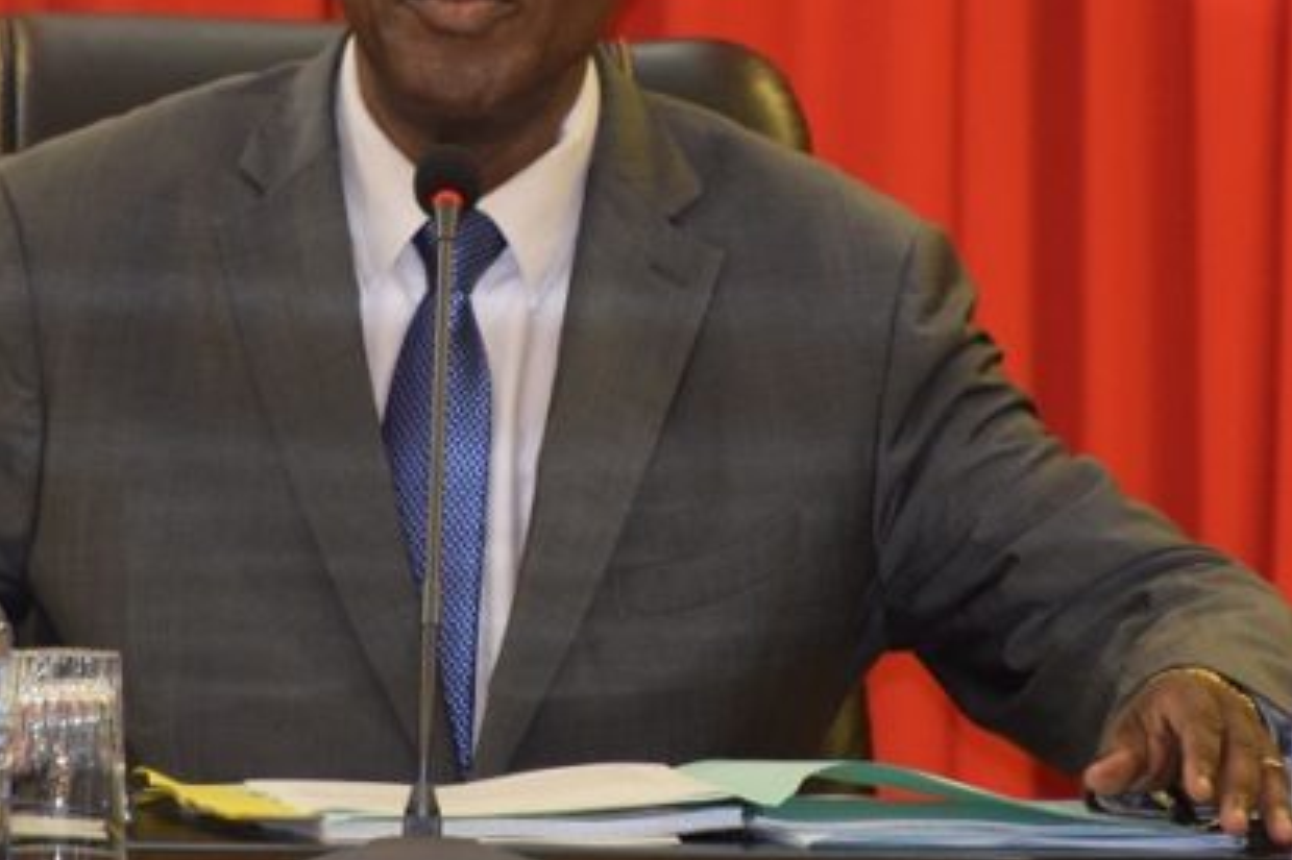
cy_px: 294
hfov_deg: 2.5
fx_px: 30025
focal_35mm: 837
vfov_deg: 1.6
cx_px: 494
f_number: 5.6
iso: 2000
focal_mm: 300
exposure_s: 1/60
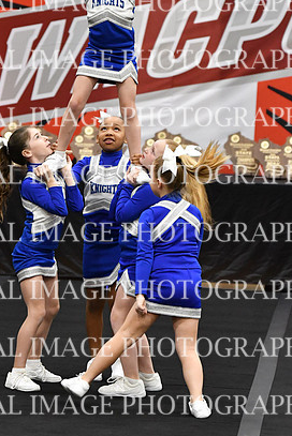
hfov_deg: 4.6
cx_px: 114
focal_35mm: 299
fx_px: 3631
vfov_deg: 6.9
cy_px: 146
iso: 5000
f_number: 2.8
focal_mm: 140
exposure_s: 1/800
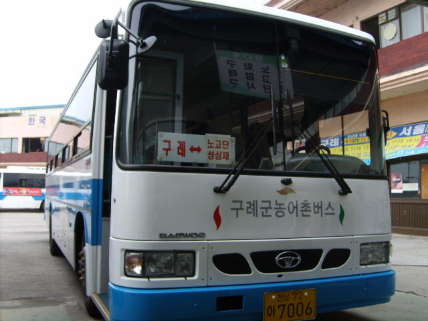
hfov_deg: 52.6
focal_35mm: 35
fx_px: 433
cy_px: 160
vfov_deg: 40.7
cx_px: 214
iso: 50
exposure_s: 1/500
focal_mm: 5.8
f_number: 2.8
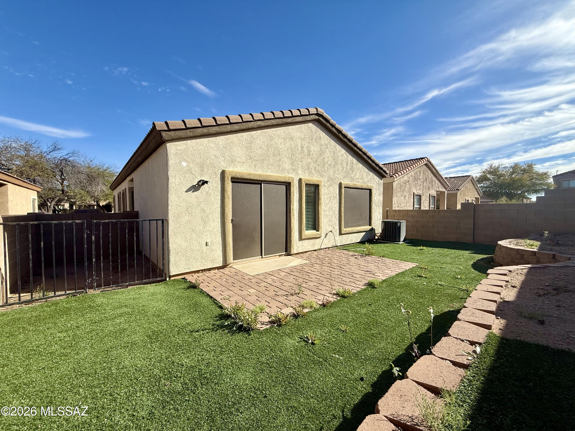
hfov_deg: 102.1
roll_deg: -0.1
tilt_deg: -2.8
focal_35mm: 14
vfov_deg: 85.7
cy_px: 216
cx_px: 288
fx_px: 233
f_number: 2.2
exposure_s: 1/2611
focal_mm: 2.22
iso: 50
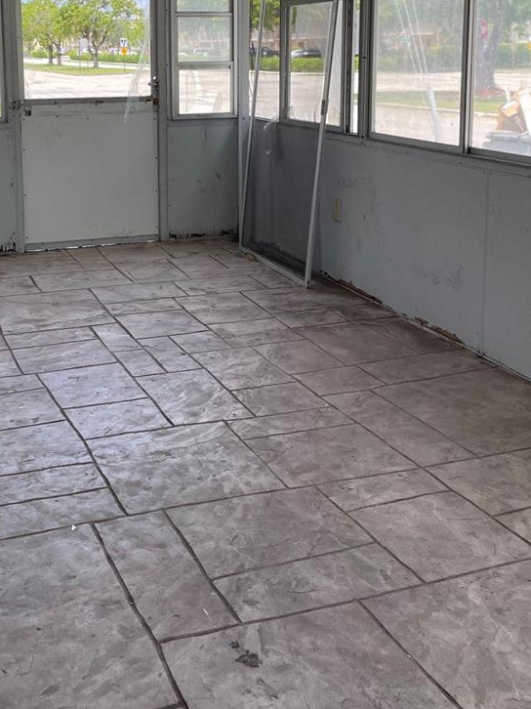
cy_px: 177
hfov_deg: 33.2
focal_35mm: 43
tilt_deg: -6.1
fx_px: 880
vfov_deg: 42.5
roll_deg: +0.7
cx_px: 162
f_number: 1.6
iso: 32
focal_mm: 4.2
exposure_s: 1/584
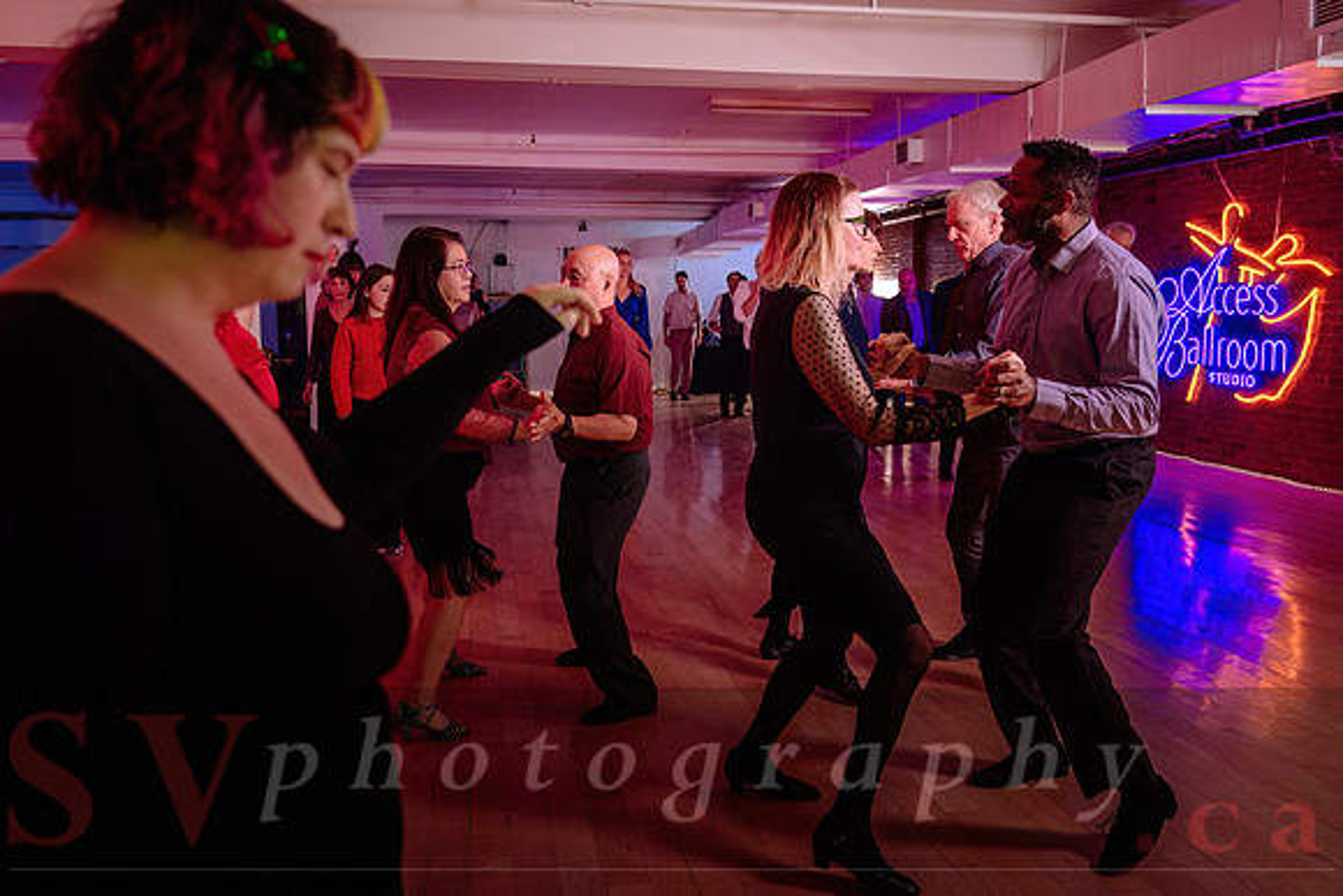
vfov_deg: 38.9
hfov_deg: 55.8
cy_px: 437
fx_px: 1267
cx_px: 702
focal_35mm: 34
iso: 1000
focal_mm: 32
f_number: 3.5
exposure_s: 1/125
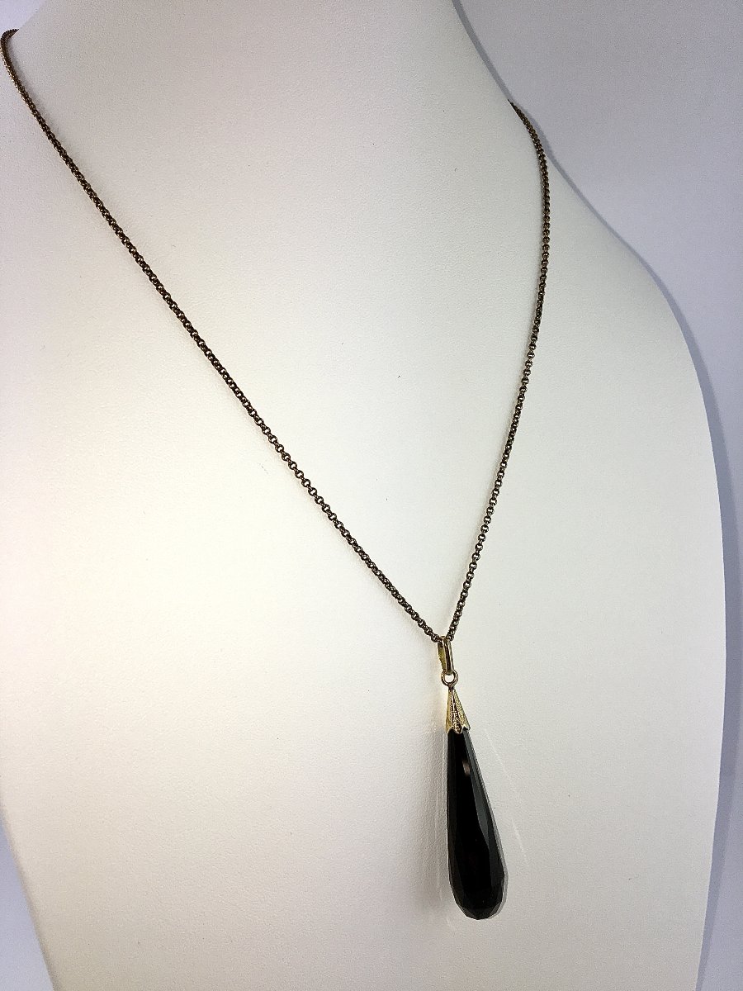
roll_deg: -2.6
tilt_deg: -19.2
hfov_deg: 48.2
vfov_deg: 61.7
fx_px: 830
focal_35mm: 29
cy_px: 496
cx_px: 372
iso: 25
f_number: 2.2
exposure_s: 1/557
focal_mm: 4.15
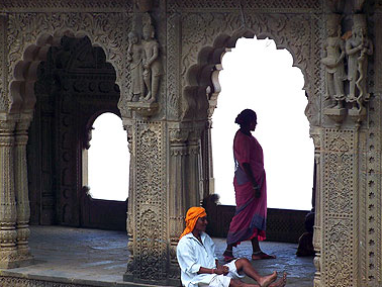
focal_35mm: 201
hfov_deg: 9.8
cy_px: 159
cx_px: 191
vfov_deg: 7.4
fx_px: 2220
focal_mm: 28
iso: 64
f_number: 3.3
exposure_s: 1/160
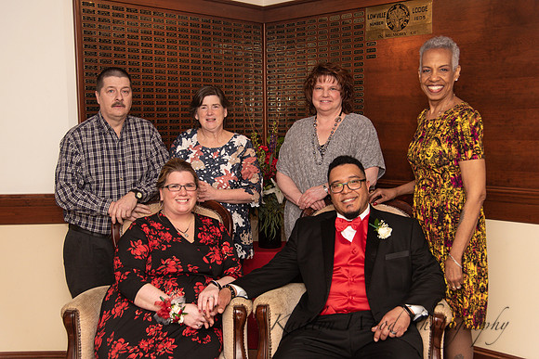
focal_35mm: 38
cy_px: 180
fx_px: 569
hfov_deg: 50.7
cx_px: 270
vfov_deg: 35.1
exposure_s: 1/200
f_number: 4
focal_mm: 38
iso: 800
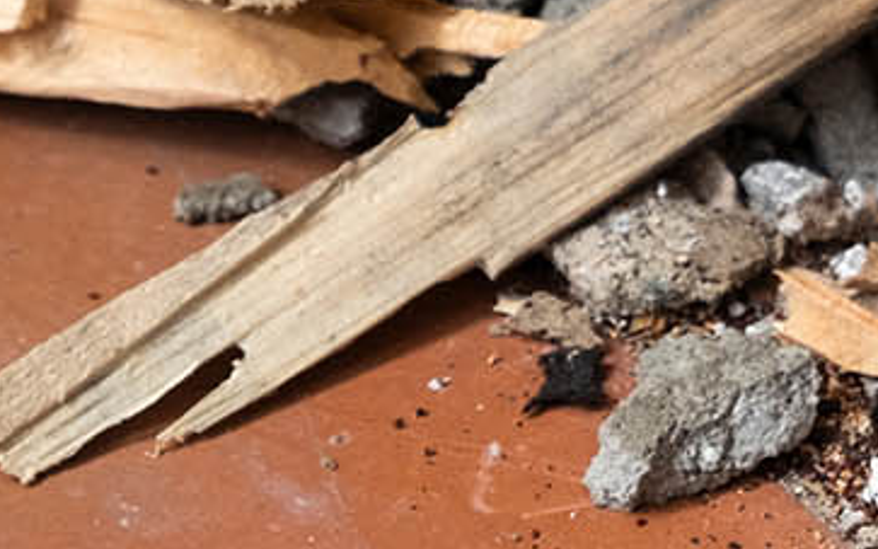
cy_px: -48
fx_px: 5098
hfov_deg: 9.5
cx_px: 1442
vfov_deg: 6.1
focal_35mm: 213
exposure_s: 1/180
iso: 400
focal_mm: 34.3
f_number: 8
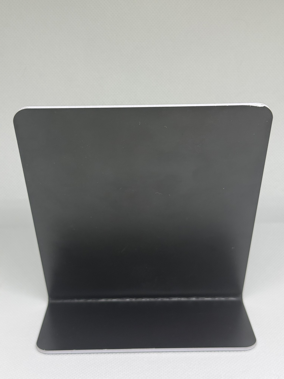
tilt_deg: -17.7
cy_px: 190
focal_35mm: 48
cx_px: 142
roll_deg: +1.5
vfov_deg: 39.7
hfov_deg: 30.3
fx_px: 525
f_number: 1.78
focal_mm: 6.76
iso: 64
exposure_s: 1/100
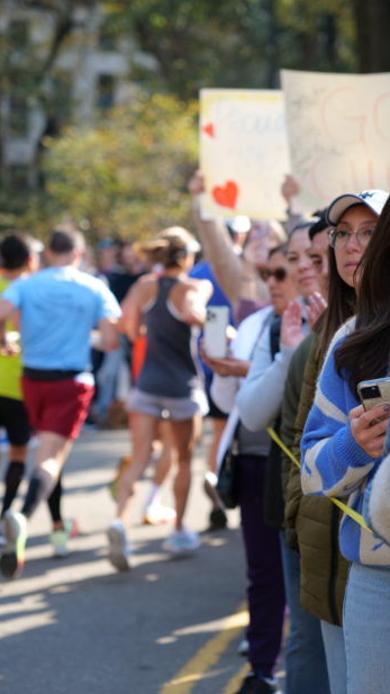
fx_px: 1747
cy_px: 307
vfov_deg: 22.4
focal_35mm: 95
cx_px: 250
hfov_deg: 12.7
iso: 640
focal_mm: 70
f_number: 2.8
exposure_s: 1/1600
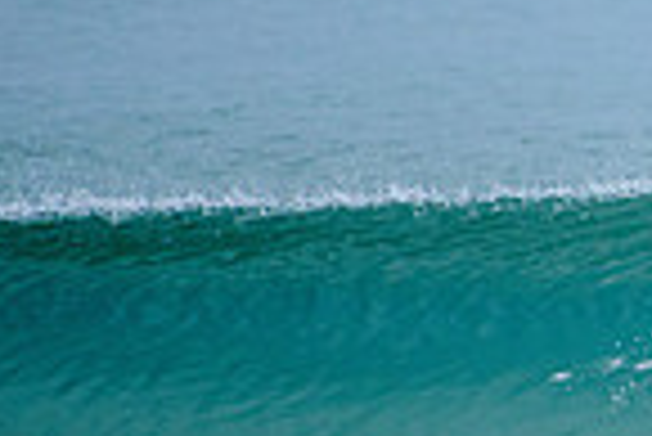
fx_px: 34753
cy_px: 115
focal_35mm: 1917
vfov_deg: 0.7
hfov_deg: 1.1
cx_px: 1250
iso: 720
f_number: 5.6
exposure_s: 1/2000
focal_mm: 480
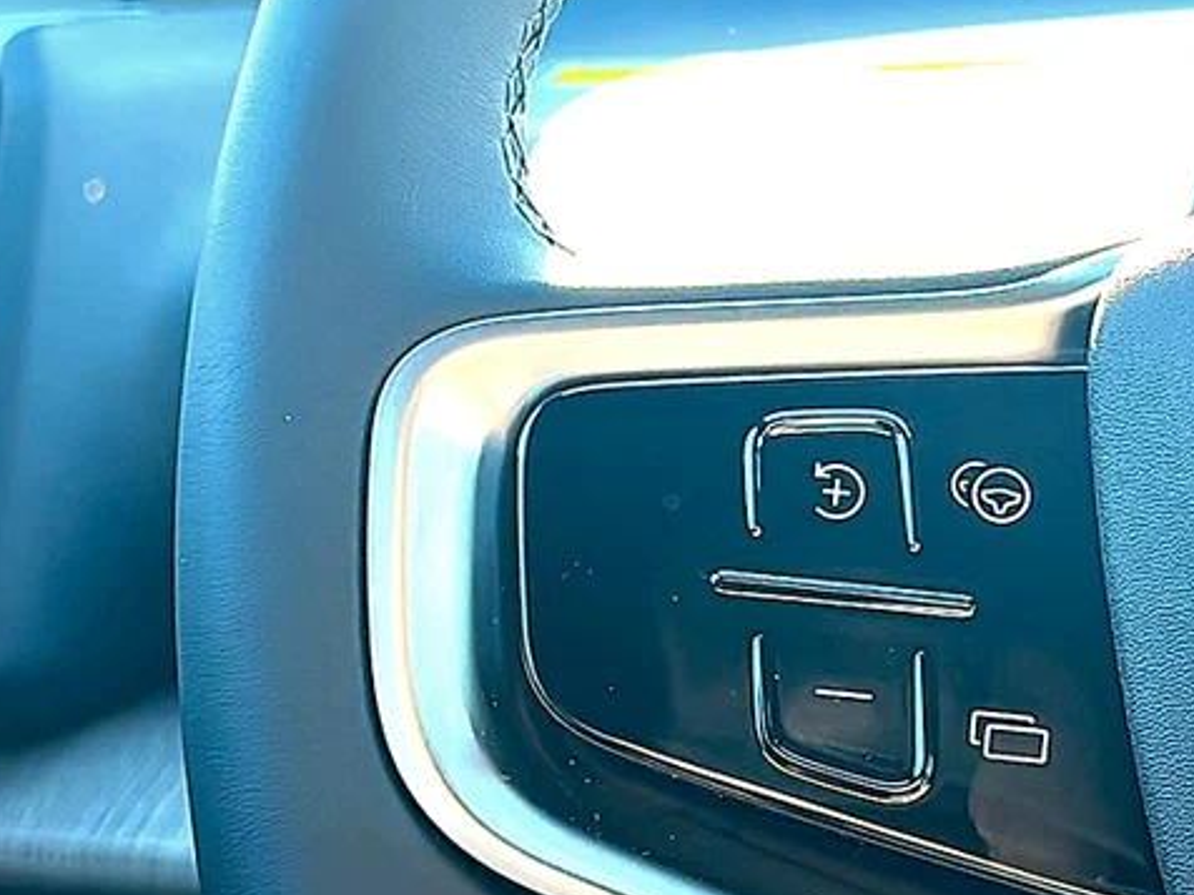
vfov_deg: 20.4
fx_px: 2483
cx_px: 798
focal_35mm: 72
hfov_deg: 26.9
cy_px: 563
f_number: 1.78
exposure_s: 1/392
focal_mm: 6.86
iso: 100
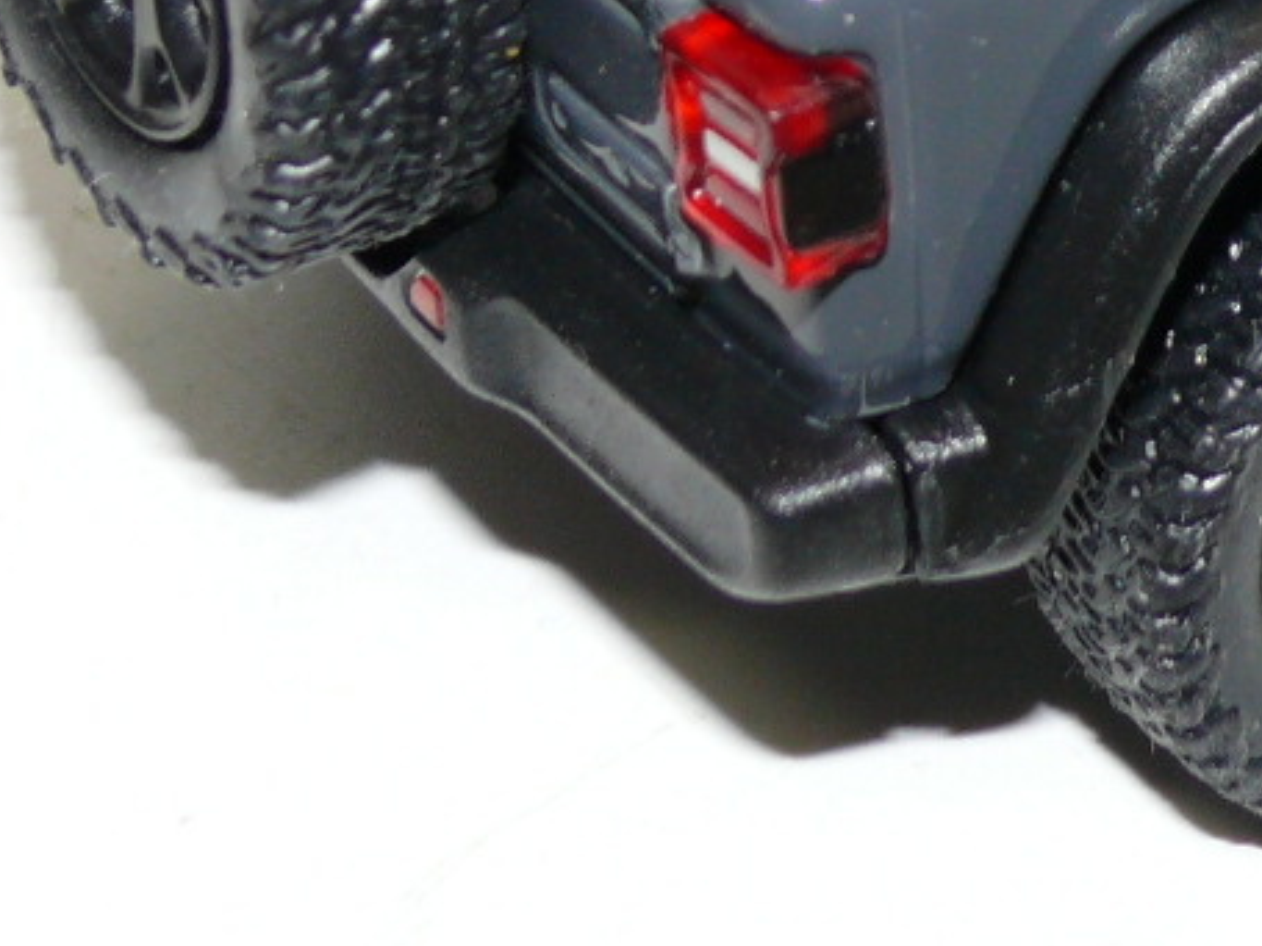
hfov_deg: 11.0
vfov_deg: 8.2
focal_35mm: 176
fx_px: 6415
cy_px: -585
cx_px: 1642
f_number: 4
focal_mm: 9.2
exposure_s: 1/30
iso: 100
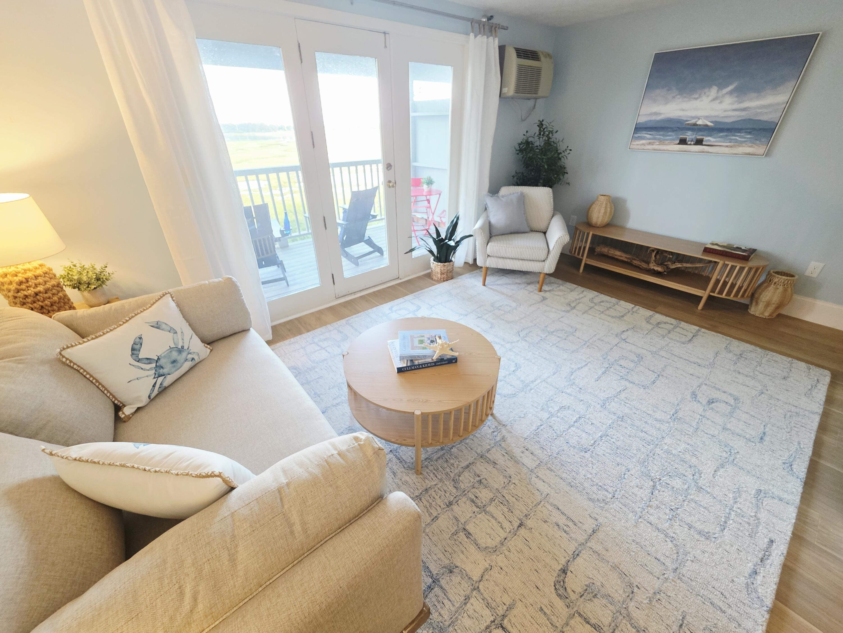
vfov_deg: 89.9
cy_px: 316
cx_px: 422
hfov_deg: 106.2
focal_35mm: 13
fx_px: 317
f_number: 1.9
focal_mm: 2.2
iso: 320
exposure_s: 1/60
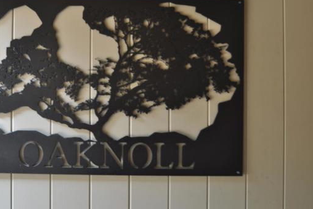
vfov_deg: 33.6
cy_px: 84
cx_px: 116
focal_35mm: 40
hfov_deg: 48.4
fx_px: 345
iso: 200
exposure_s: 1/13
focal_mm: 21
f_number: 4.5
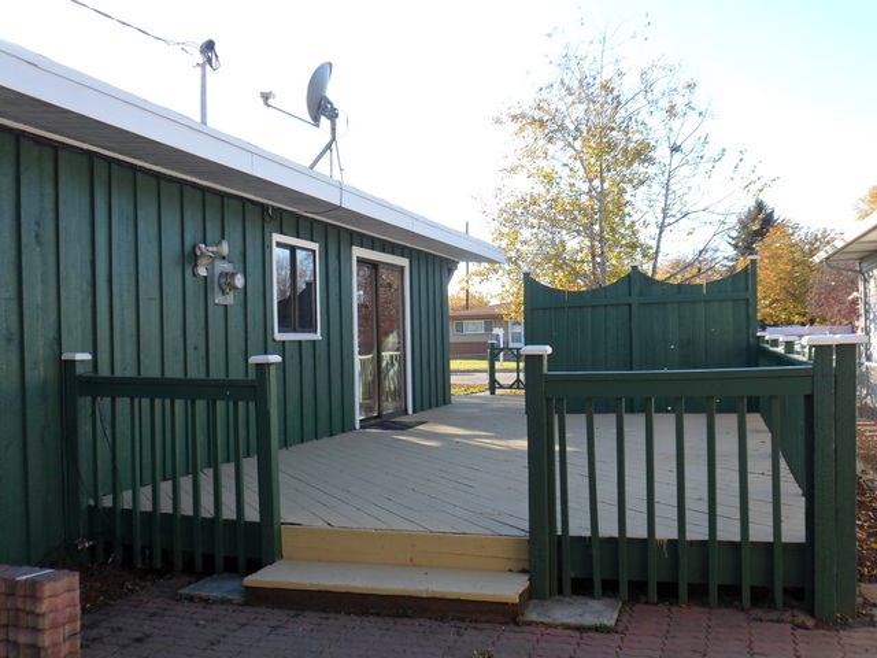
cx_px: 438
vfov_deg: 41.8
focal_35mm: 34
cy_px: 329
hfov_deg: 54.0
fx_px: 861
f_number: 3.7
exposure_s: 1/180
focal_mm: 5.7
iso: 80
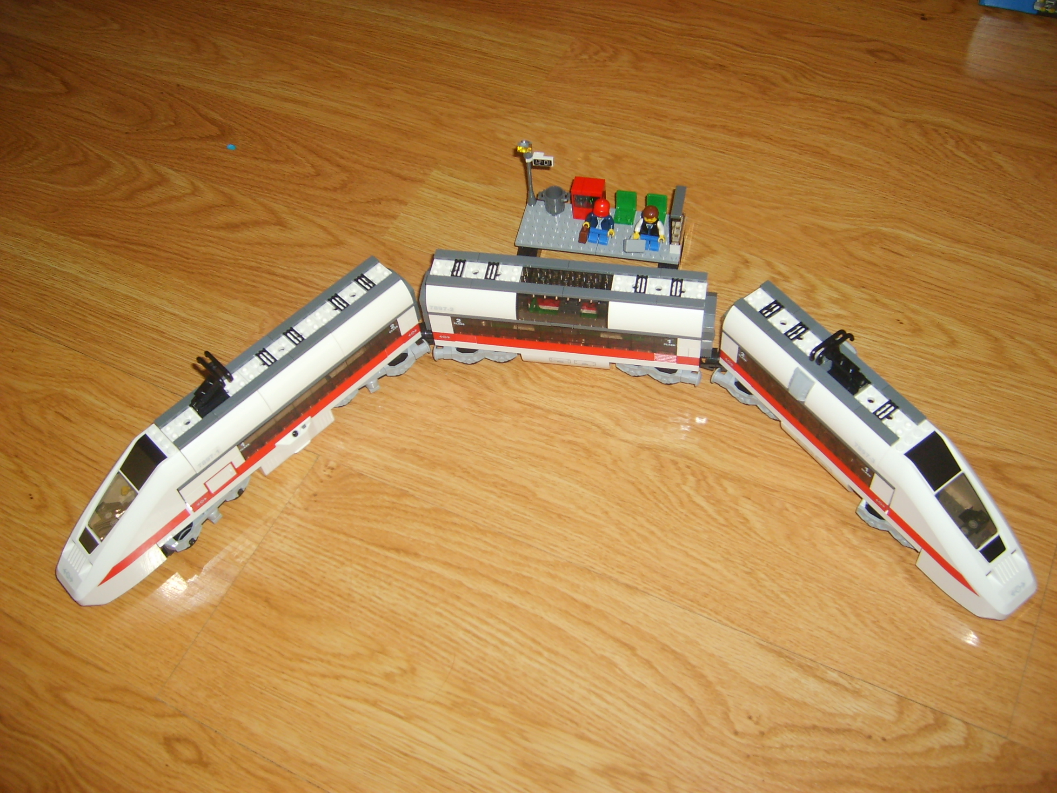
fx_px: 1069
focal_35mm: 35
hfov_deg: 52.6
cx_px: 528
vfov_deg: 40.7
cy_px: 396
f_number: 2.8
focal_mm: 5.8
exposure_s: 1/45
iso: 100
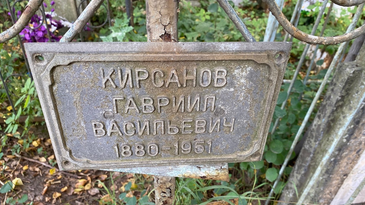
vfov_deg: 39.7
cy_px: 137
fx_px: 281
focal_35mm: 29
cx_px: 181
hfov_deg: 66.1
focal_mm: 4.25
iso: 64
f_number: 1.8
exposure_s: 1/121
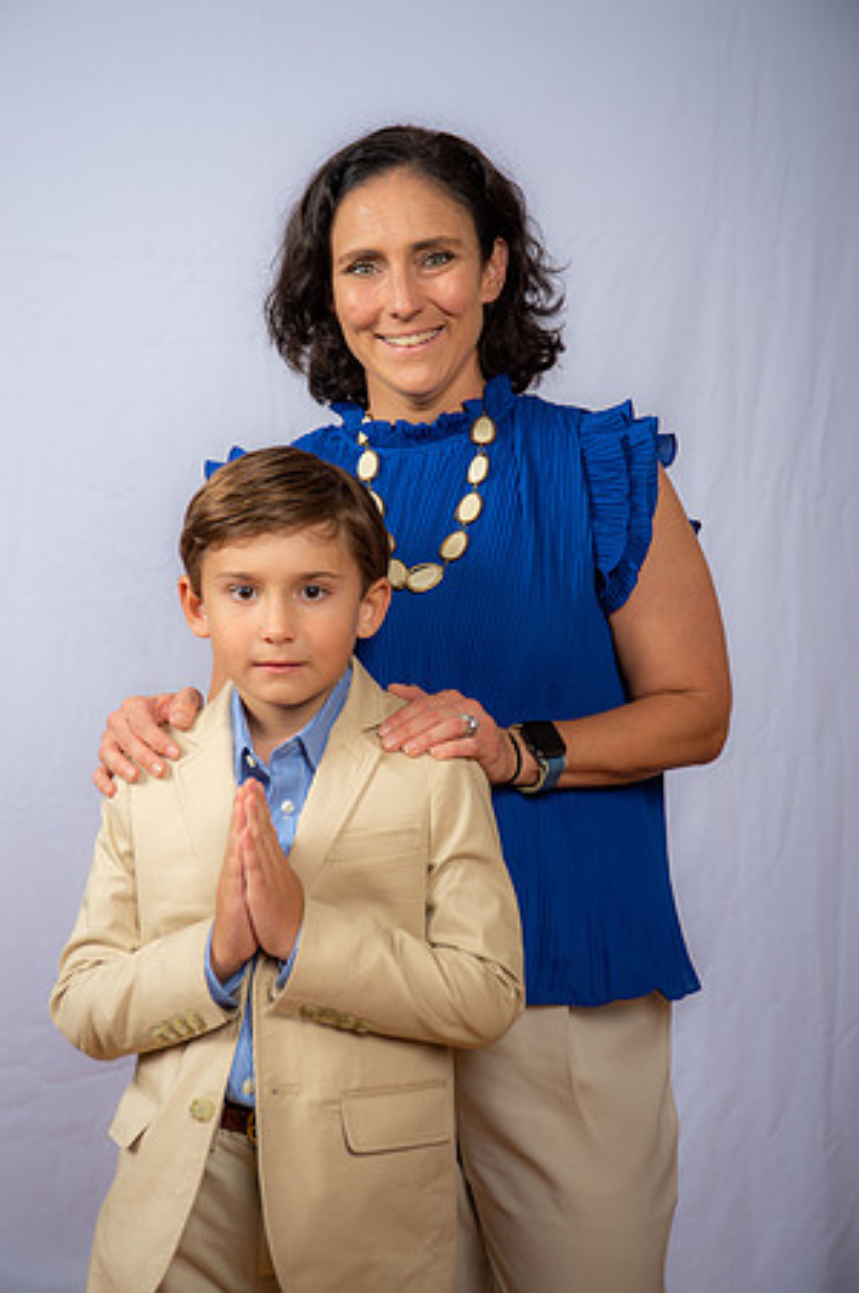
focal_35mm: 66
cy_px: 646
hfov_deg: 20.6
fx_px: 2368
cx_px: 430
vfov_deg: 30.5
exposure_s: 1/160
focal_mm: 66
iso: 250
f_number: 6.3
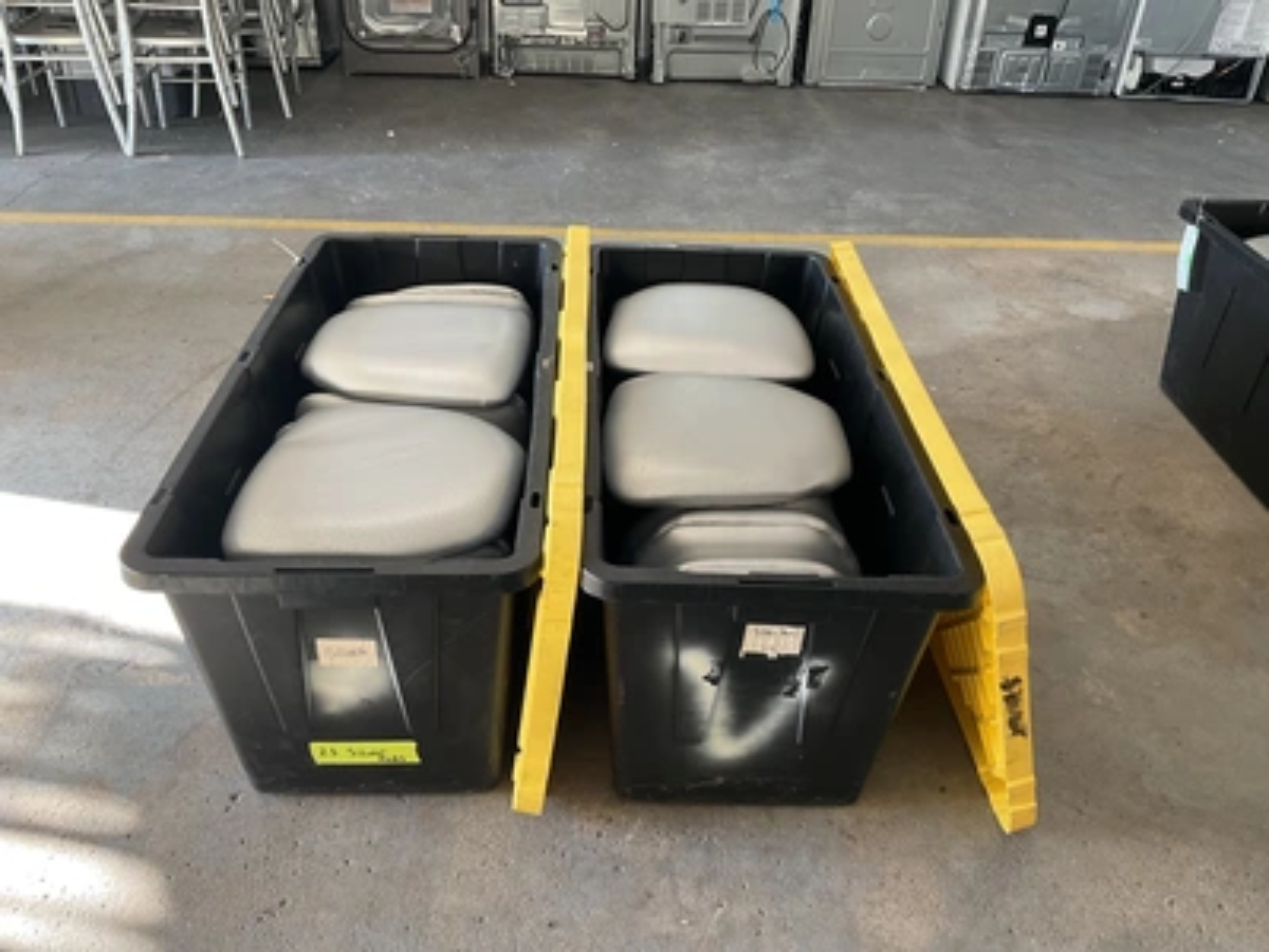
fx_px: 1063
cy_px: 476
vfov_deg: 48.2
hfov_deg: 61.7
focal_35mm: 29
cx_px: 634
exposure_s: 1/60
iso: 80
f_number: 1.8
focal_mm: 3
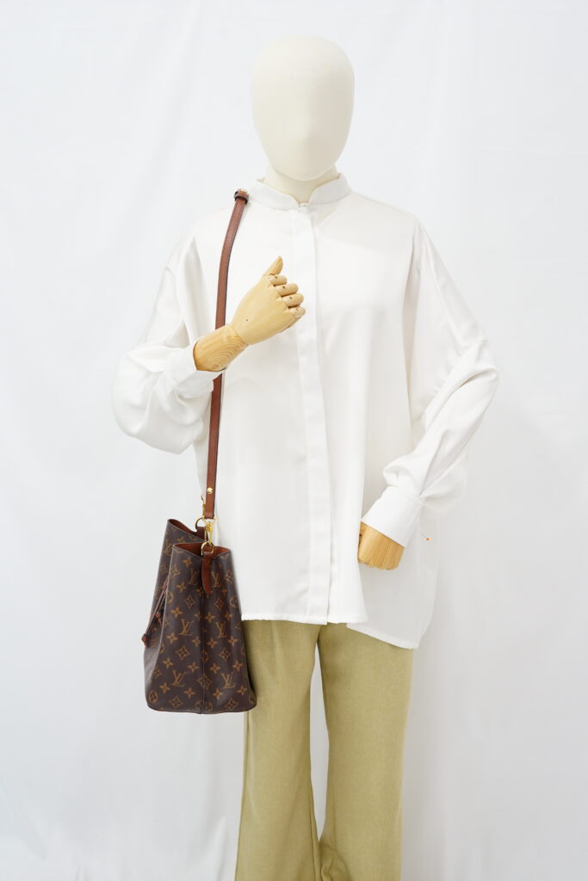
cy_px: 440
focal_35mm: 50
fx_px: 1224
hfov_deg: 27.0
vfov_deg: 39.6
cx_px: 294
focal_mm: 50
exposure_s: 1/8
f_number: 6.3
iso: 640
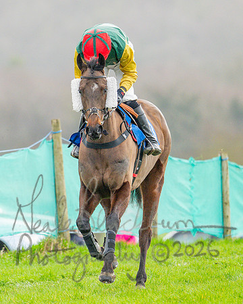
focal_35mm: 958
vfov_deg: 2.0
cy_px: 134
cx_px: 52
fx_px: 8614
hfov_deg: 1.6
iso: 1000
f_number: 4.5
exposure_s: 1/800
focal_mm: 400
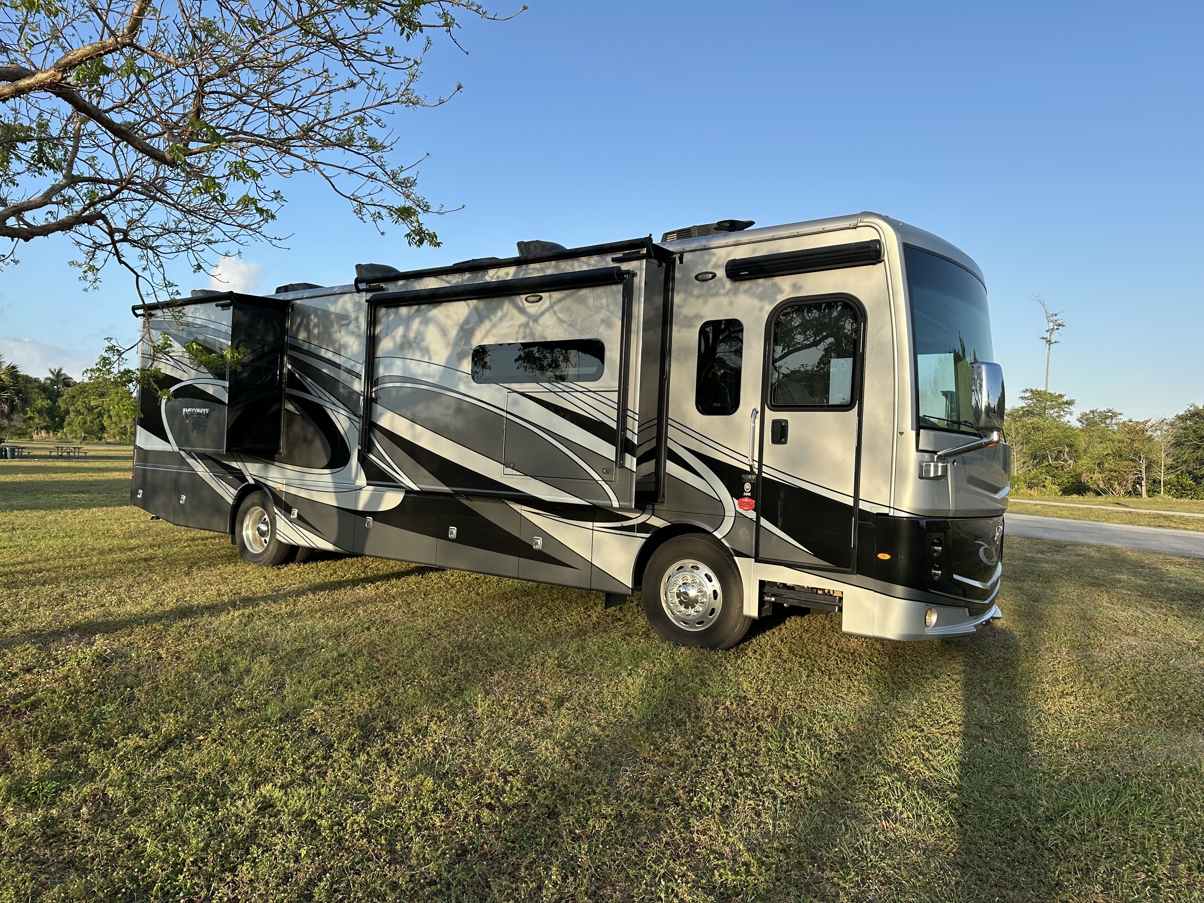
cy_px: 452
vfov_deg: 56.8
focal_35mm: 24
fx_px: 835
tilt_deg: +0.6
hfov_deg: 71.6
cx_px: 602
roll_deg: -1.5
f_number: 1.78
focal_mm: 6.86
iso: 80
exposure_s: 1/1639
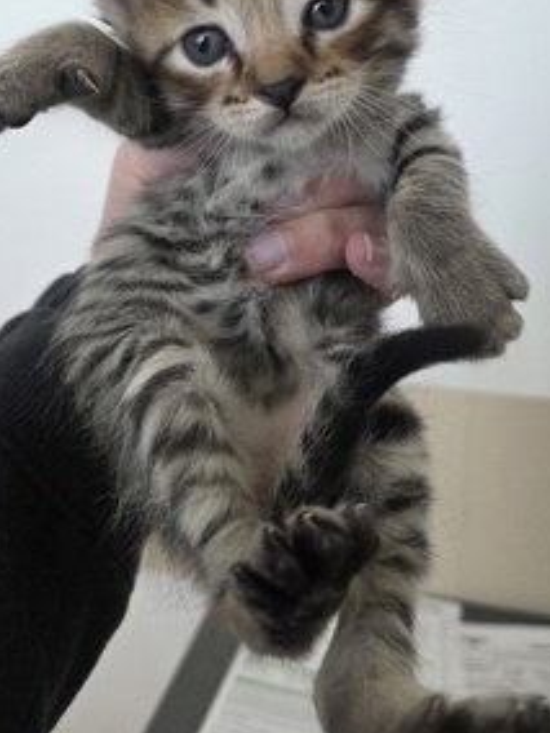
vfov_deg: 53.2
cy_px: 266
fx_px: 720
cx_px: 314
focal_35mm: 34
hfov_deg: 41.7
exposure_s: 1/180
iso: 200
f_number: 1.8
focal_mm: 5.4
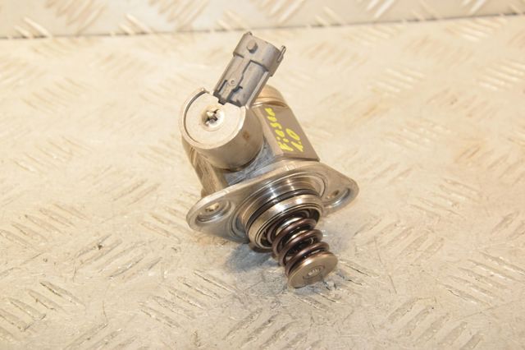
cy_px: 175
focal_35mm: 75
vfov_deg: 18.2
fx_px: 1093
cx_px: 262
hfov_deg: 27.0
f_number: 7.1
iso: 1600
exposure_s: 1/200
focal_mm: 50
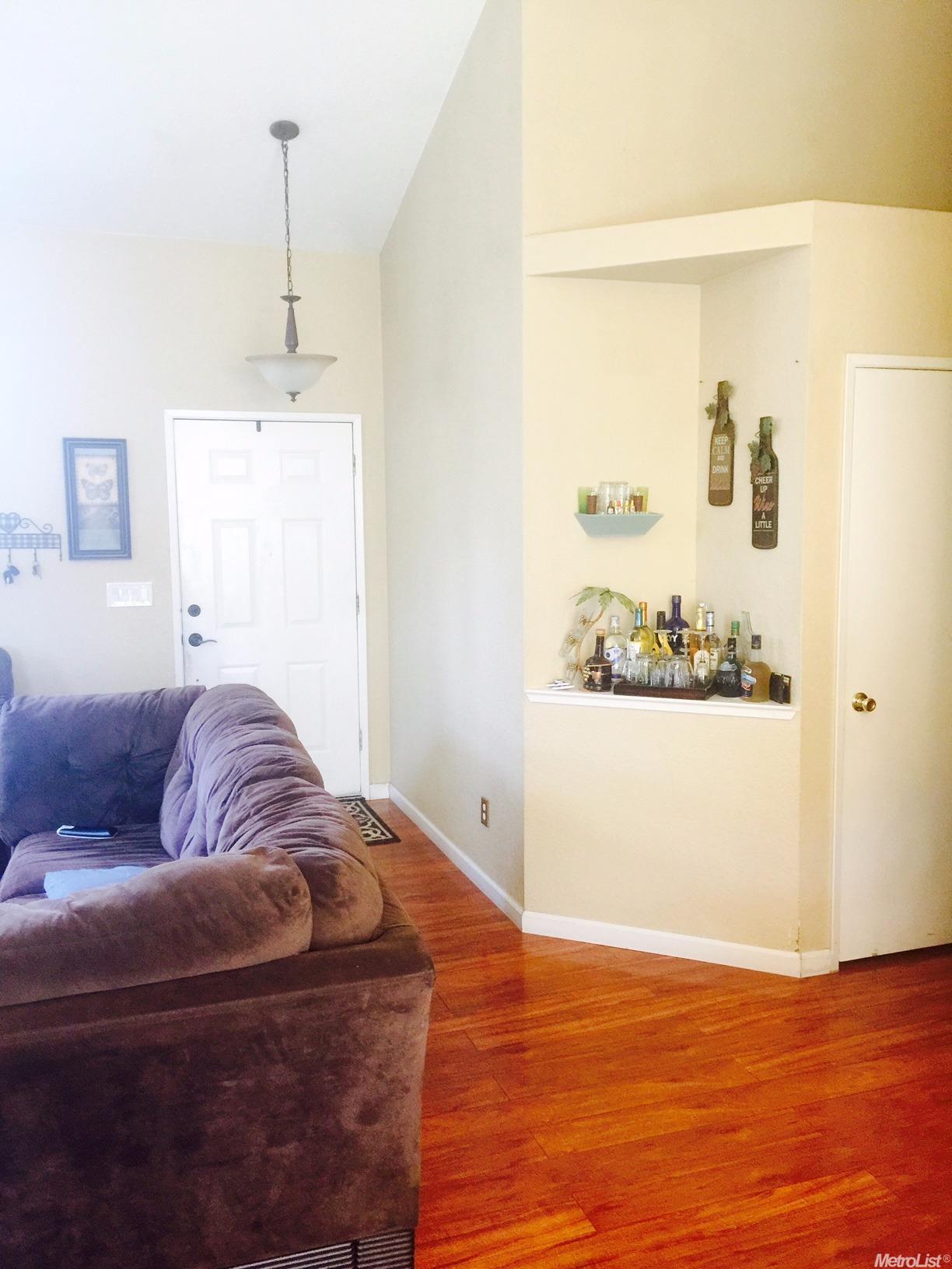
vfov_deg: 61.7
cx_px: 476
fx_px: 1063
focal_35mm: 29
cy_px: 634
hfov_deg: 48.2
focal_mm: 4.15
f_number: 2.2
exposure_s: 1/15
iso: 80
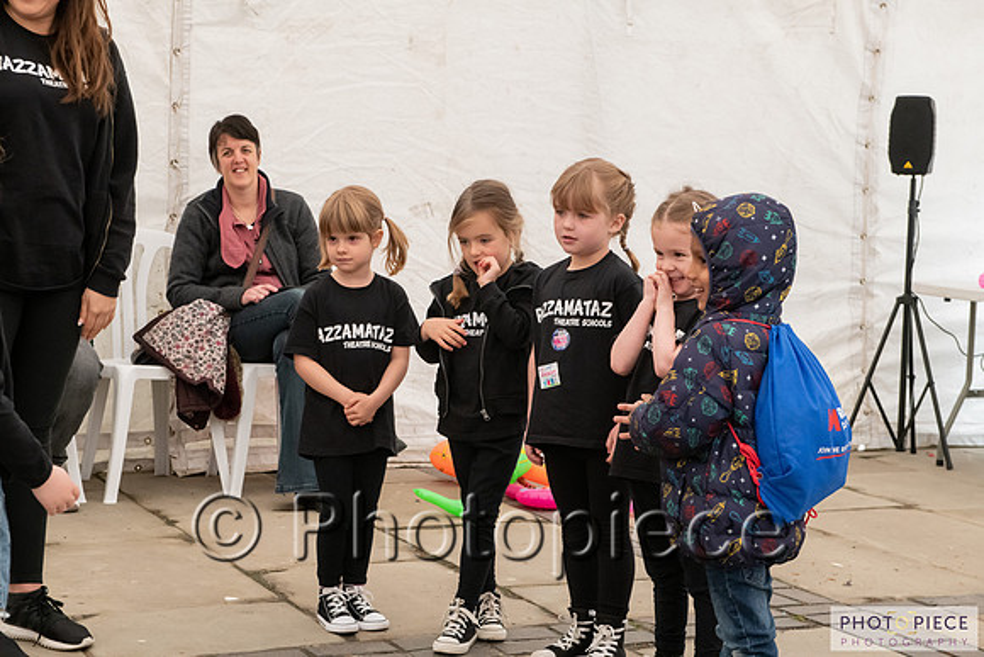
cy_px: 328
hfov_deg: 28.8
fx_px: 1914
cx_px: 492
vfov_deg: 19.5
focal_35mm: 70
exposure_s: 1/320
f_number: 8
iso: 3600
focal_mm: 70
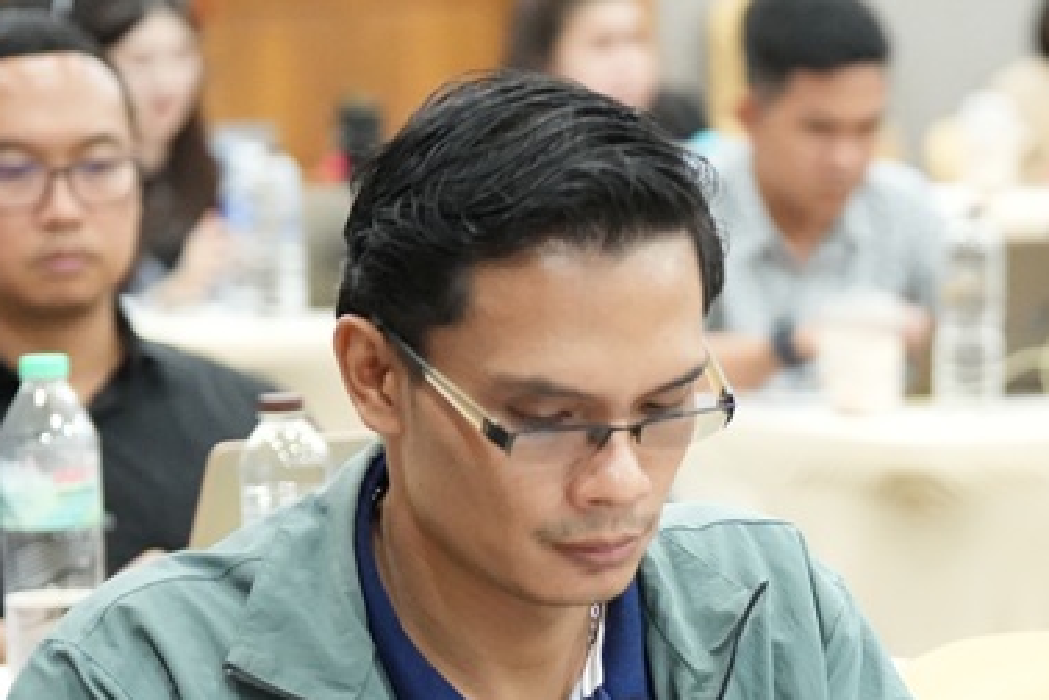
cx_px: 1218
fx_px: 5390
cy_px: 653
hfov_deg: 10.9
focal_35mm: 185
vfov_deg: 7.4
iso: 8000
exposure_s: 1/250
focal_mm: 70
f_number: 2.8
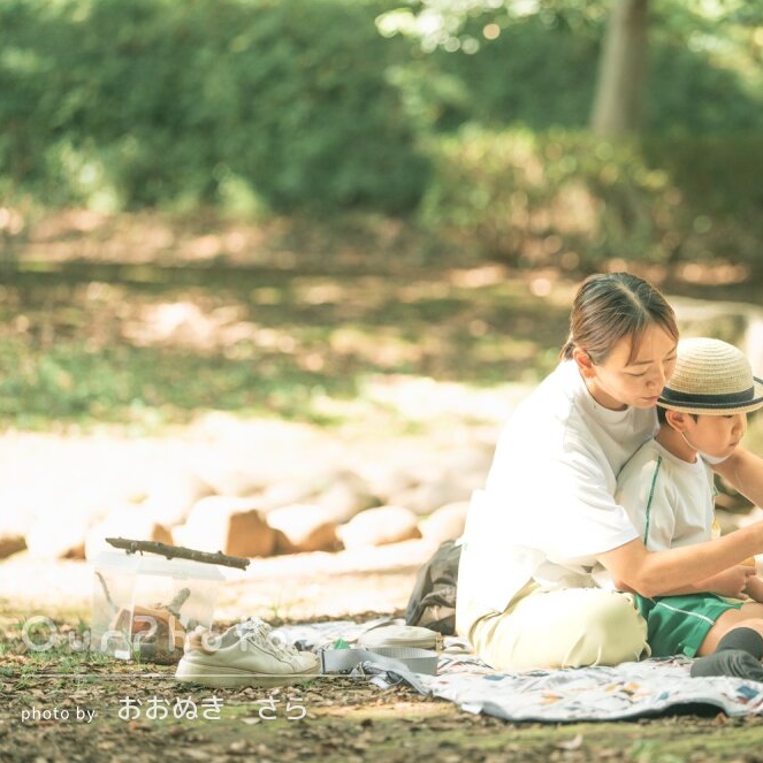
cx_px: 536
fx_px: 2943
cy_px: 383
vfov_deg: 14.8
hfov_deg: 14.7
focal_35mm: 118
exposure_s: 1/800
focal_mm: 92
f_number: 2
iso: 400
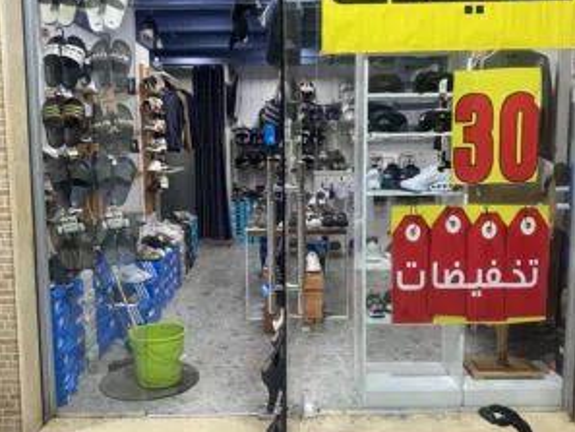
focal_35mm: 35
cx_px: 288
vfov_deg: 40.7
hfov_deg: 52.6
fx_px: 582
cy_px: 221
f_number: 1.8
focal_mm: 4.25
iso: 80
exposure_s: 1/50
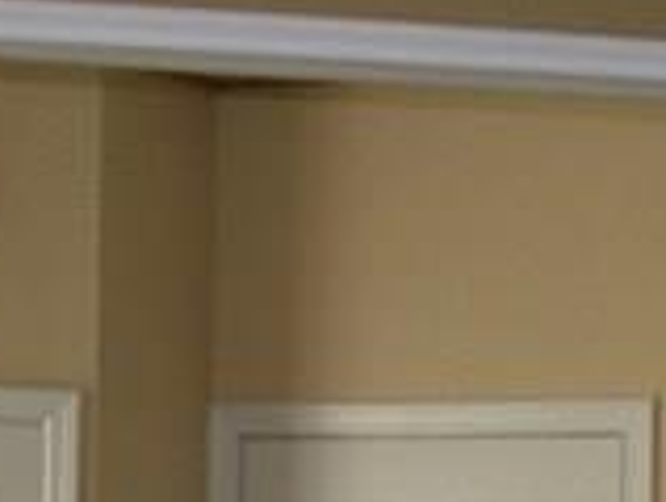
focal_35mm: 244
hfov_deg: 8.1
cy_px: 878
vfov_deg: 6.0
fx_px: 4705
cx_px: 339
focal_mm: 8
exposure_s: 1/30
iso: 100
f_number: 2.8
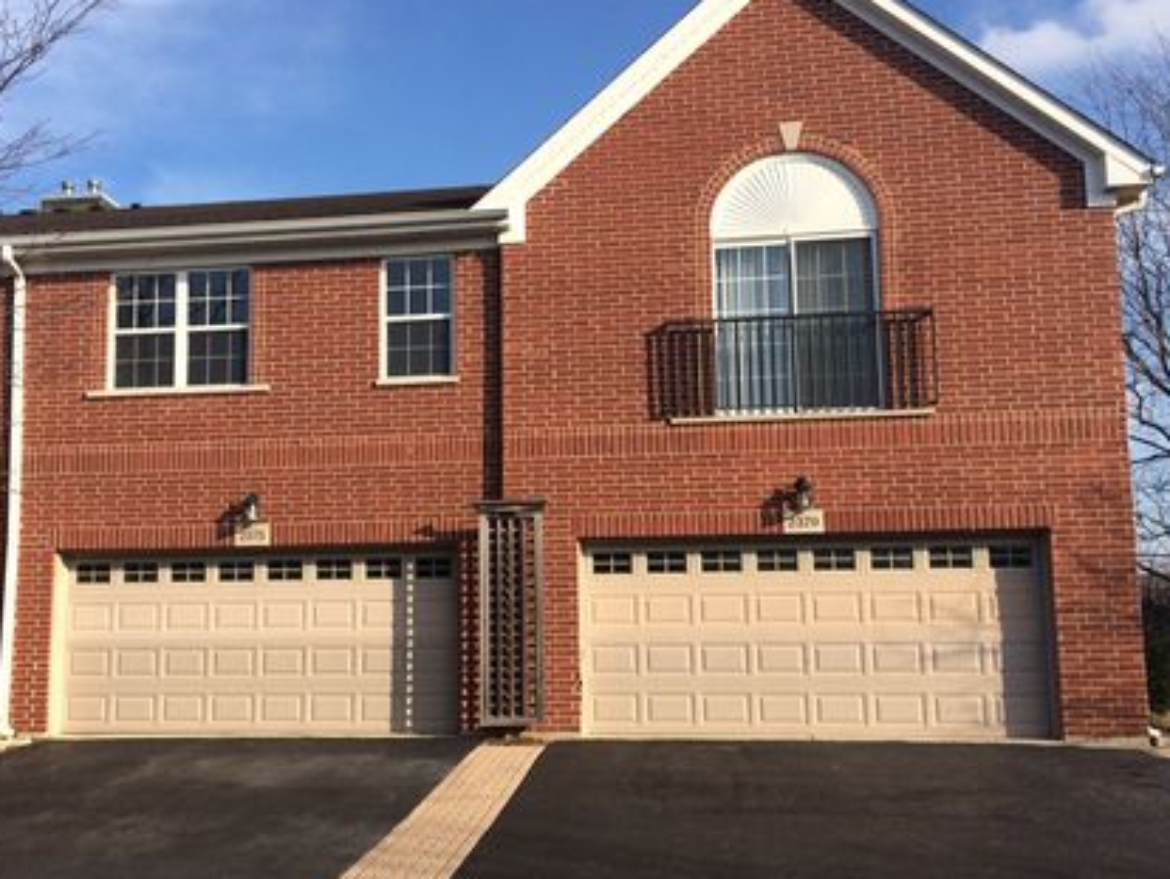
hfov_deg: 52.4
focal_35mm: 35
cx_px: 509
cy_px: 482
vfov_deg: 40.7
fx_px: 1184
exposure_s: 1/1580
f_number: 2.2
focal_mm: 4.15
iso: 32
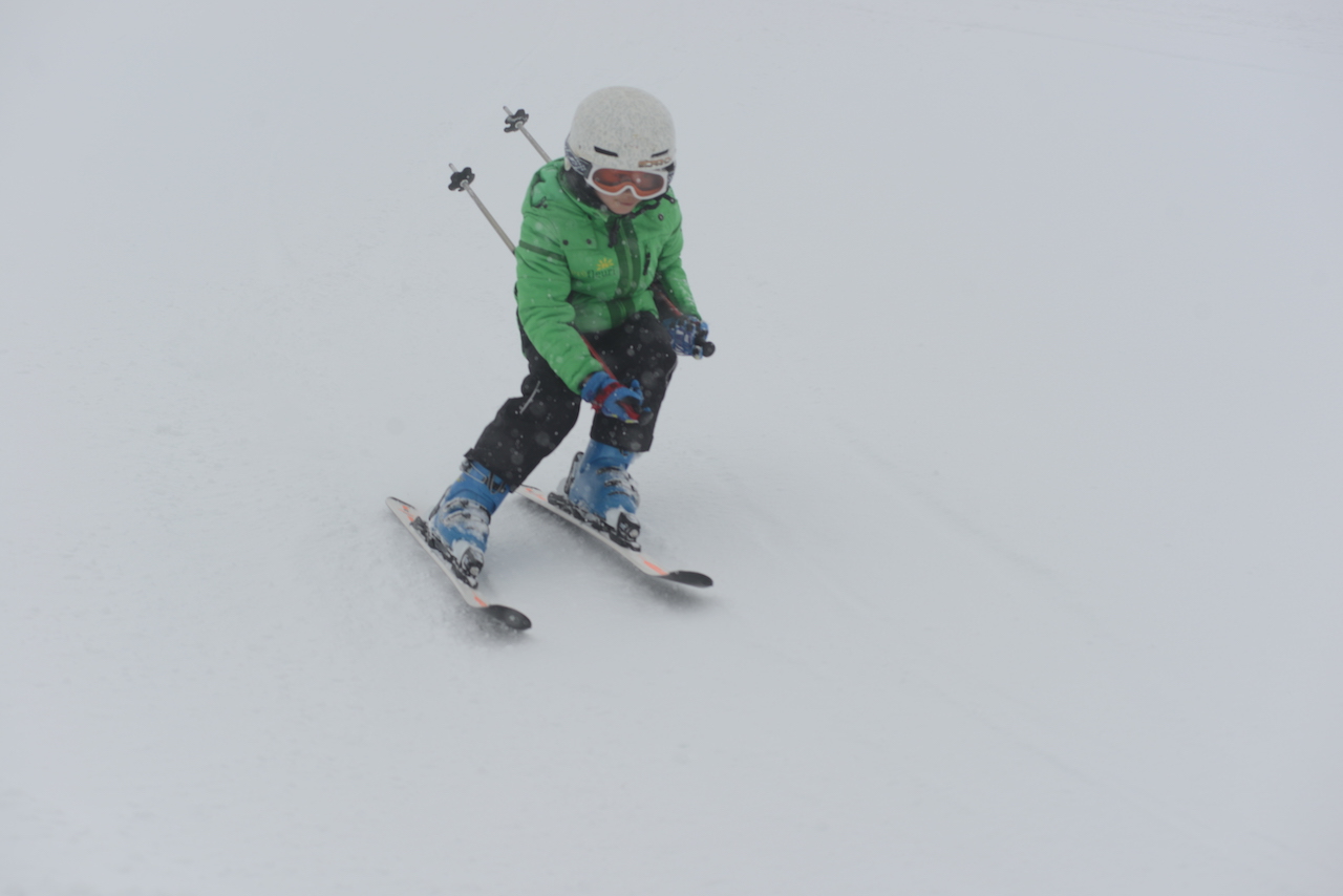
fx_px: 3433
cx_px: 672
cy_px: 448
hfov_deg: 22.1
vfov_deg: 14.9
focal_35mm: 92
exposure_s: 1/500
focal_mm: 92
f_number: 5
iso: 100
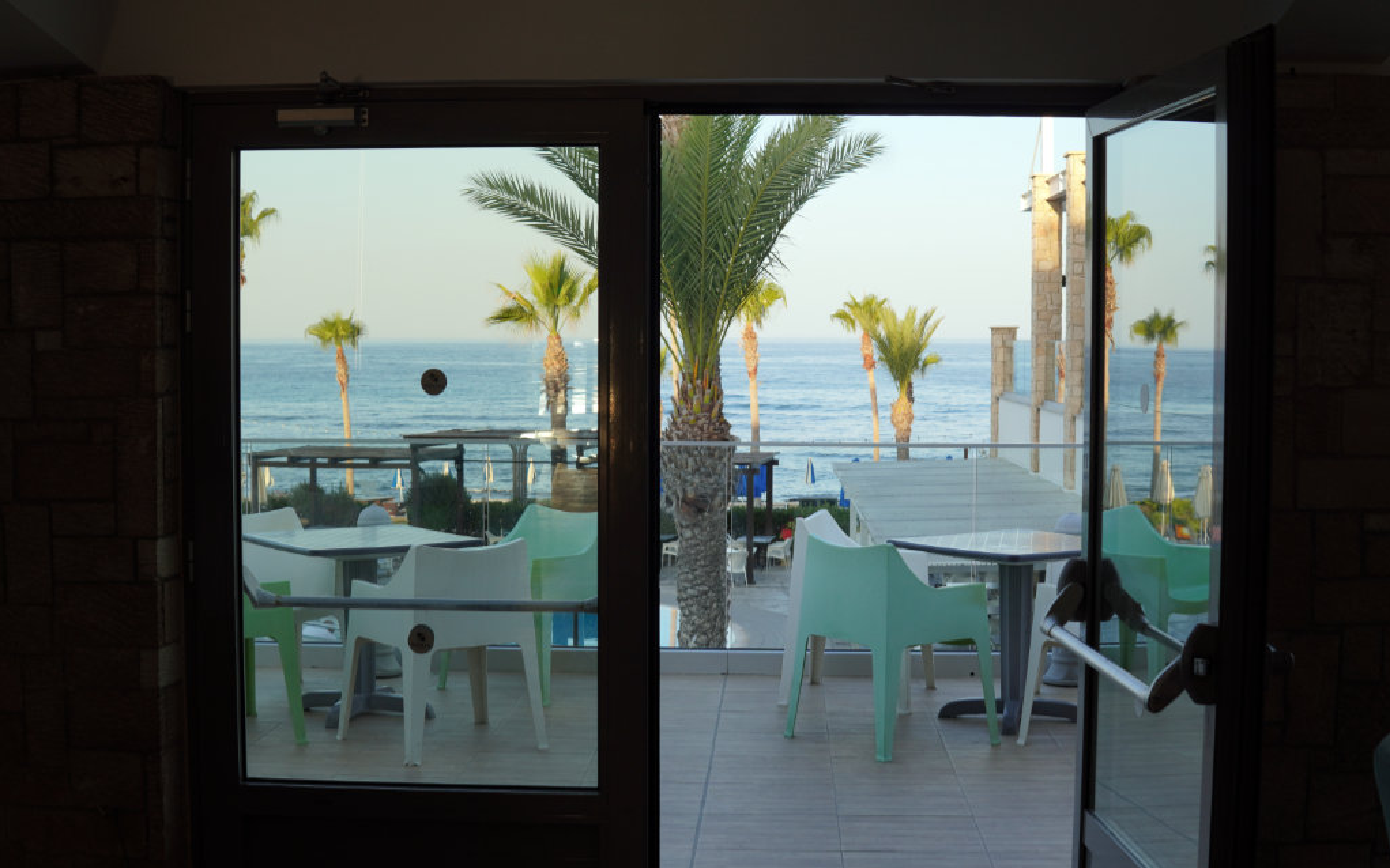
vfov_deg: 28.0
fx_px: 1742
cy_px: 443
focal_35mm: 46
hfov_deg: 43.5
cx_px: 696
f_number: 6.3
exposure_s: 1/160
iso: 100
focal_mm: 30
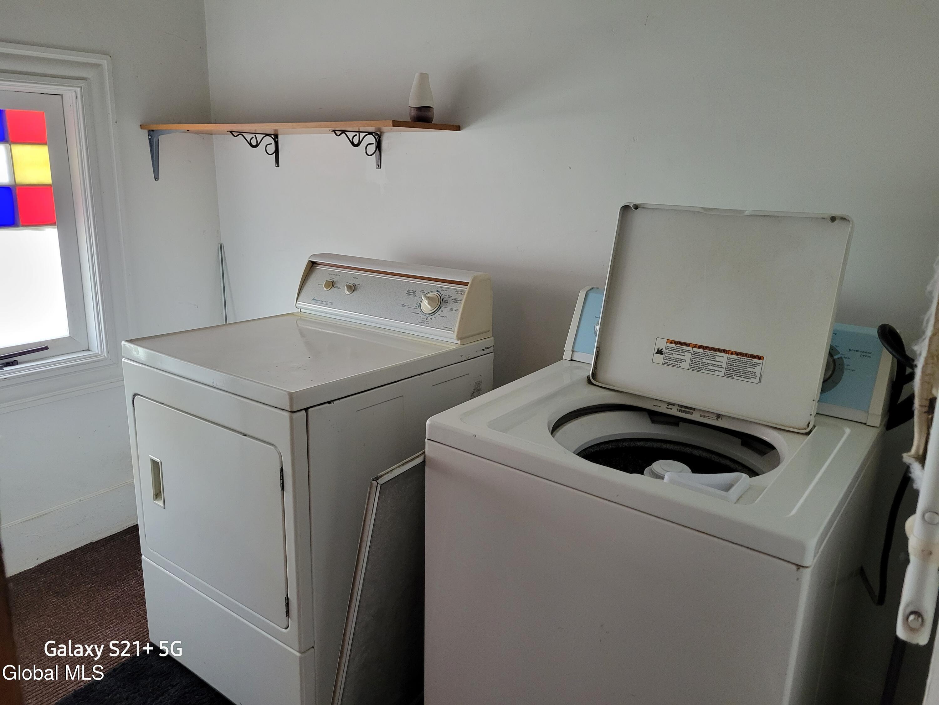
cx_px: 470
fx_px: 705
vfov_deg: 53.1
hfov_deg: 67.3
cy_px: 352
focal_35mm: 26
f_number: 1.8
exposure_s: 1/120
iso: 320
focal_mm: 5.4
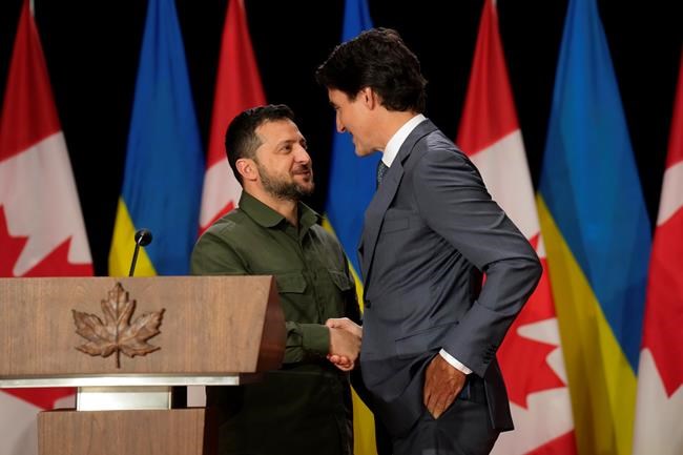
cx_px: 342
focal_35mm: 200
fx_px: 3793
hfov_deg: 10.3
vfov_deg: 6.9
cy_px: 228
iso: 3200
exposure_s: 1/200
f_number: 4.5
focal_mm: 200
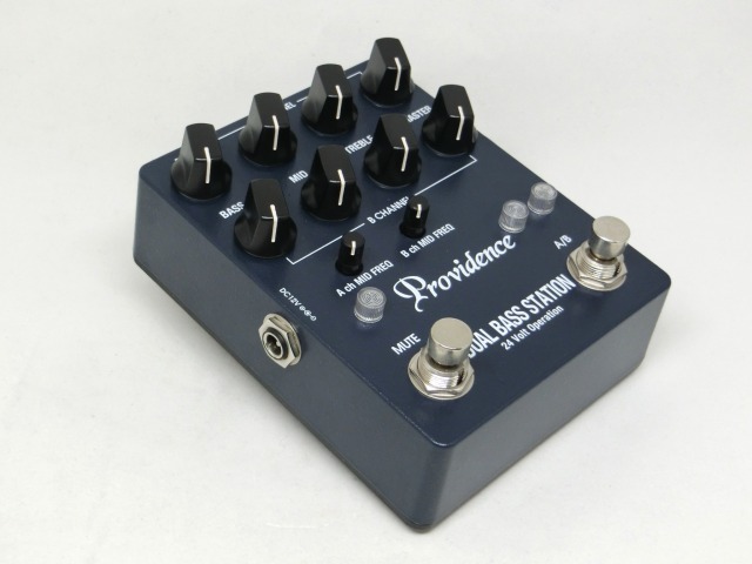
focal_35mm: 60
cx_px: 376
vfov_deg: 24.4
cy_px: 282
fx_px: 1303
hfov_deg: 32.2
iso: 320
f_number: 5
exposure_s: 1/125
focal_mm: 10.7
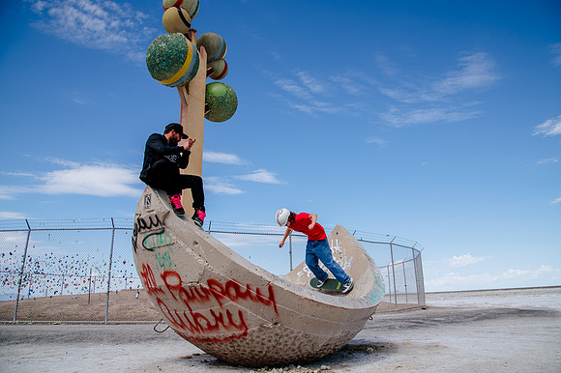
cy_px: 187
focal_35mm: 25
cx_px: 287
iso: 160
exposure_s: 1/800
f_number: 6.3
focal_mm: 24
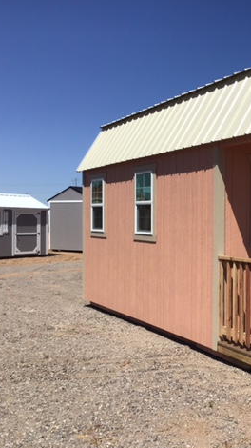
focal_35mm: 46
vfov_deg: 44.6
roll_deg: -1.9
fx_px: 545
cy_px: 226
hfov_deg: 24.6
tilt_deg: -2.3
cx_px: 261
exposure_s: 1/2331
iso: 25
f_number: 2.4
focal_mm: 3.3
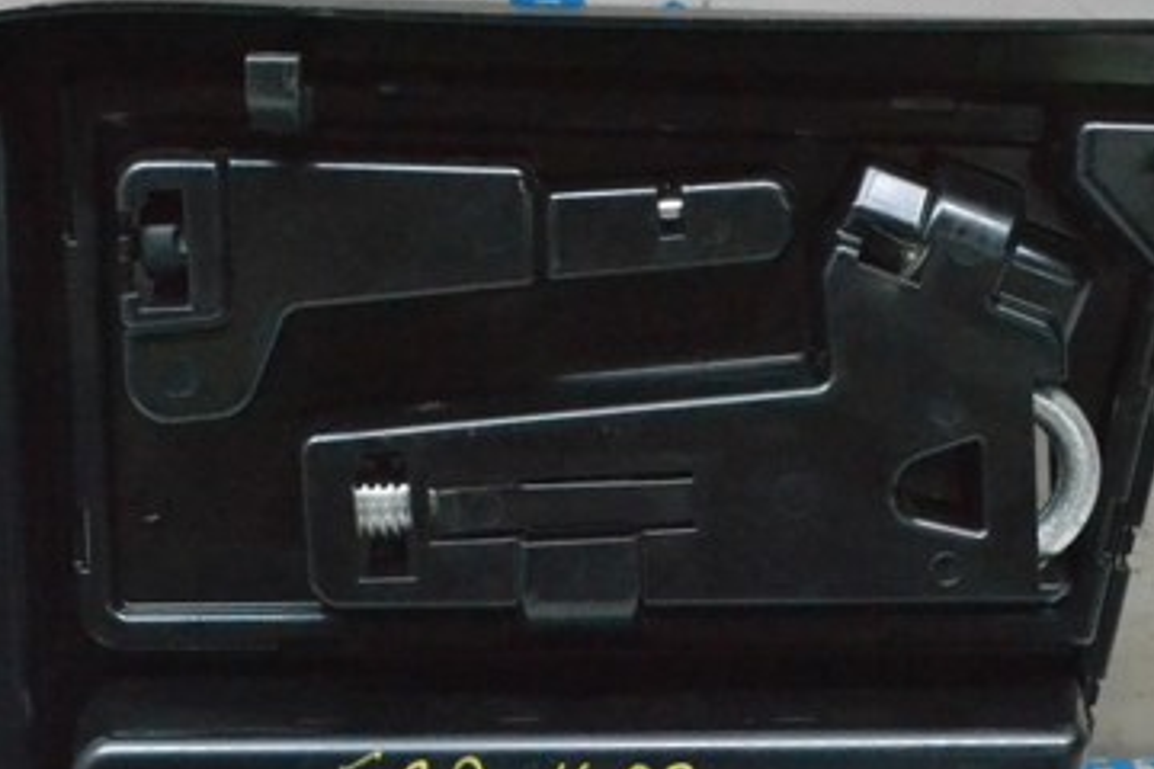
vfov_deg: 14.3
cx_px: 487
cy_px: 410
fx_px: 3077
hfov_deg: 21.2
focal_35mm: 96
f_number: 9
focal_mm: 36
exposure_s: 1/160
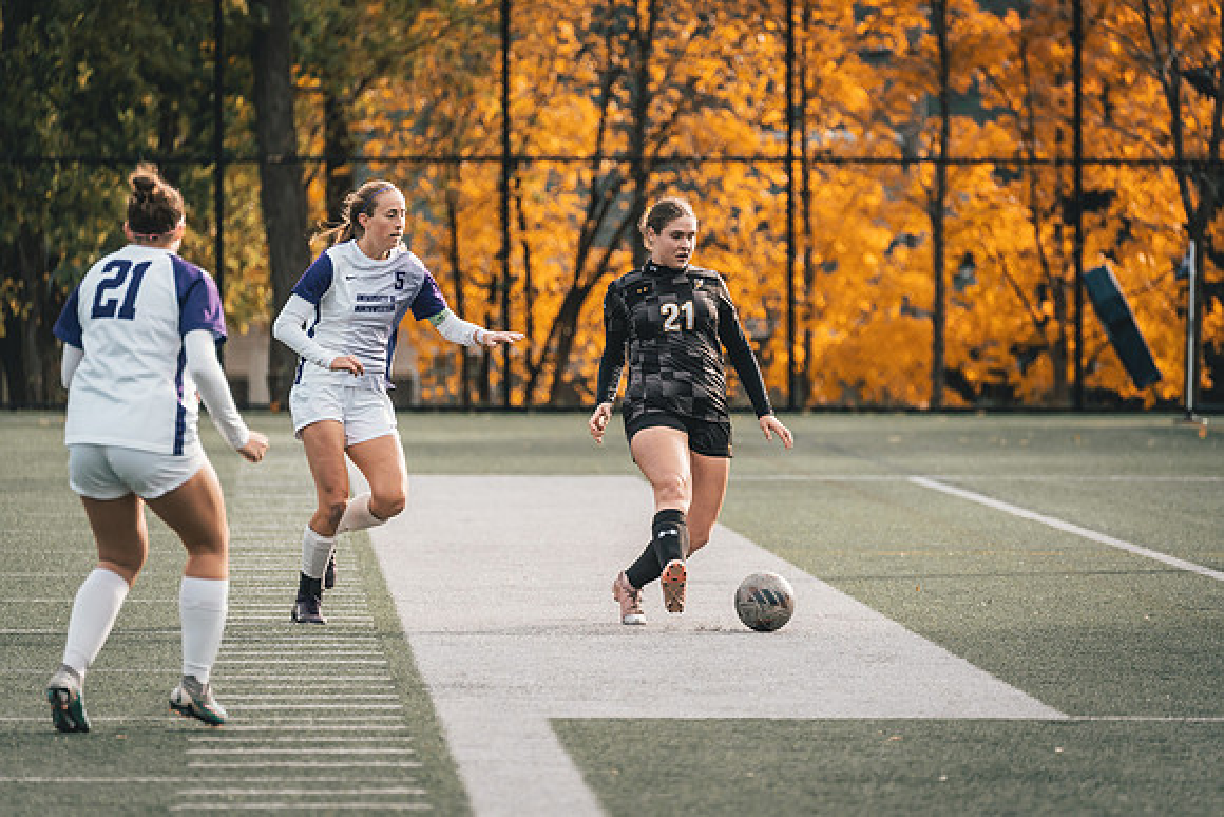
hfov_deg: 5.7
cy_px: 393
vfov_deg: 3.8
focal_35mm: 360
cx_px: 644
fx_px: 12243
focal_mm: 342
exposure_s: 1/1000
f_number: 6.3
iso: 800
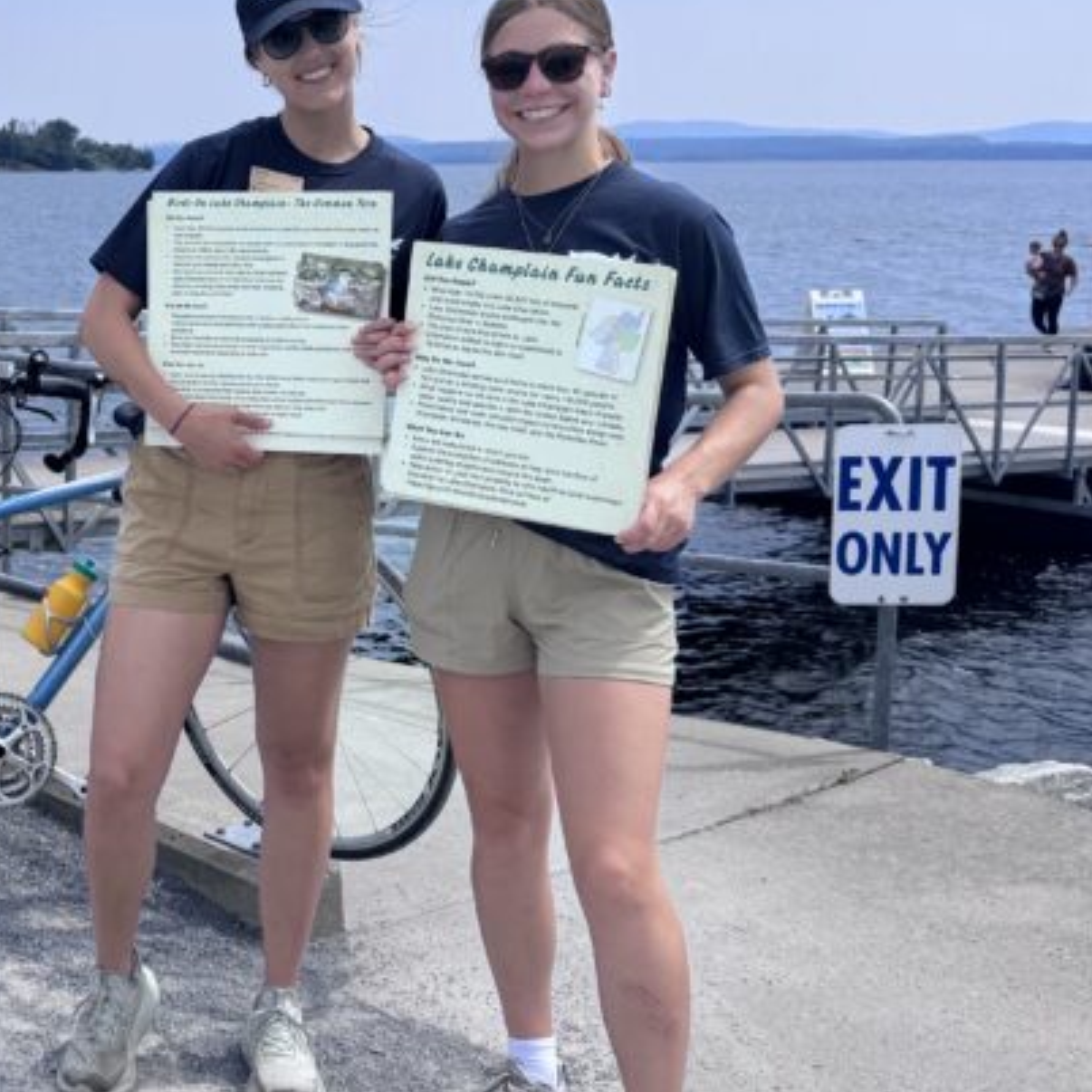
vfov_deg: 31.6
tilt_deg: -7.2
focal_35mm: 54
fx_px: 1927
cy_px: 443
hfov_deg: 29.6
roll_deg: +0.7
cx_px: 8
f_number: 1.78
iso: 80
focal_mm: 6.76
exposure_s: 1/7092
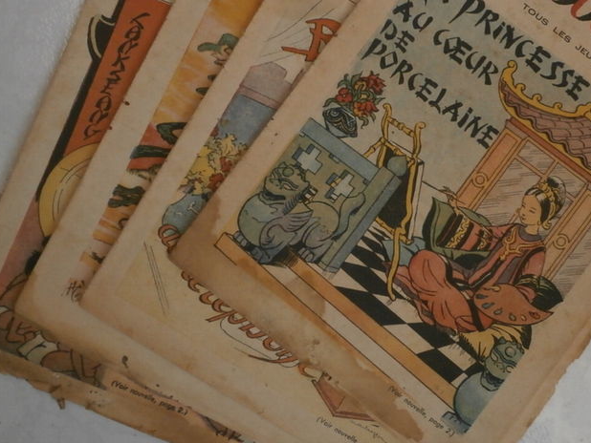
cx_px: 349
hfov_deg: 25.6
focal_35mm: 76
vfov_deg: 19.4
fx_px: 1298
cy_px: 159
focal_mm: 8.3
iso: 320
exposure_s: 1/250
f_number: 3.4
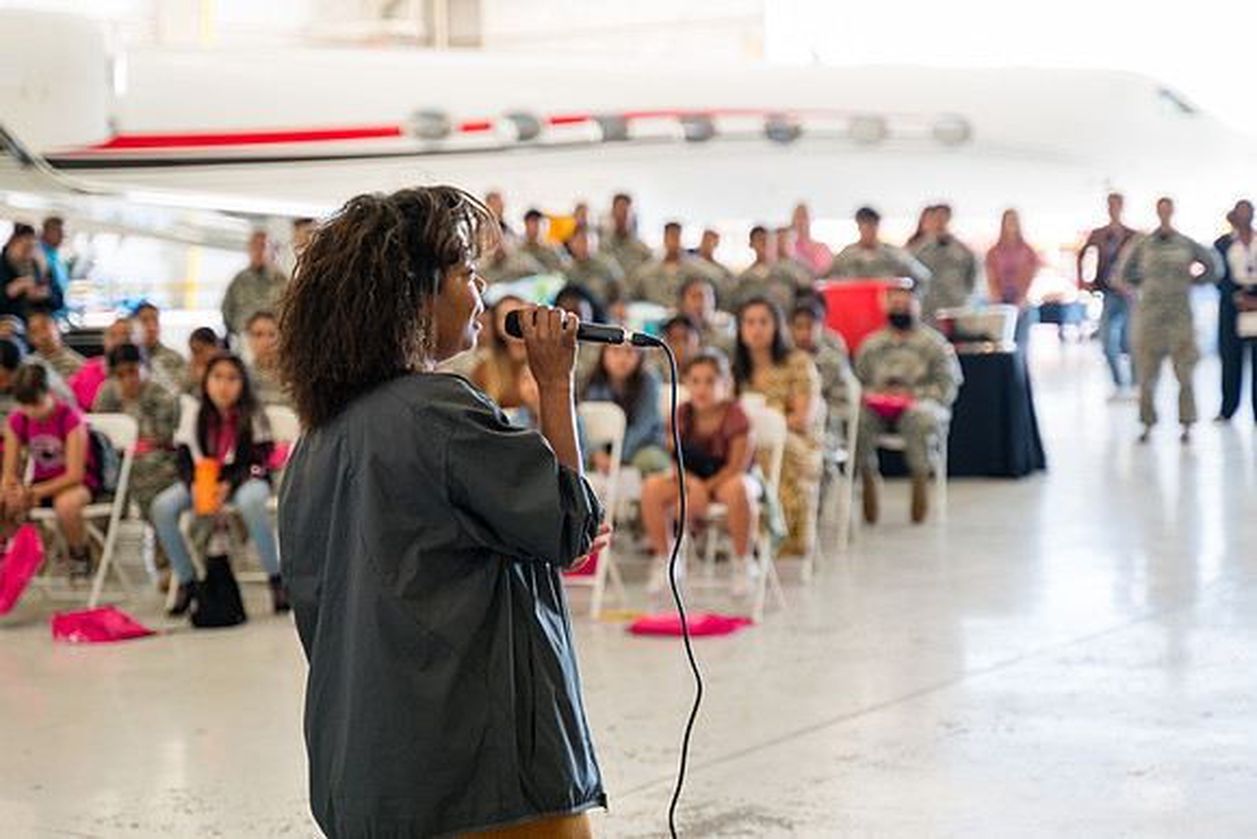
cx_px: 639
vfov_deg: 17.8
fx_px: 2684
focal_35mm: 77
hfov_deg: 26.4
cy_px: 358
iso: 320
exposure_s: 1/200
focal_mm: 67
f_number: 2.8
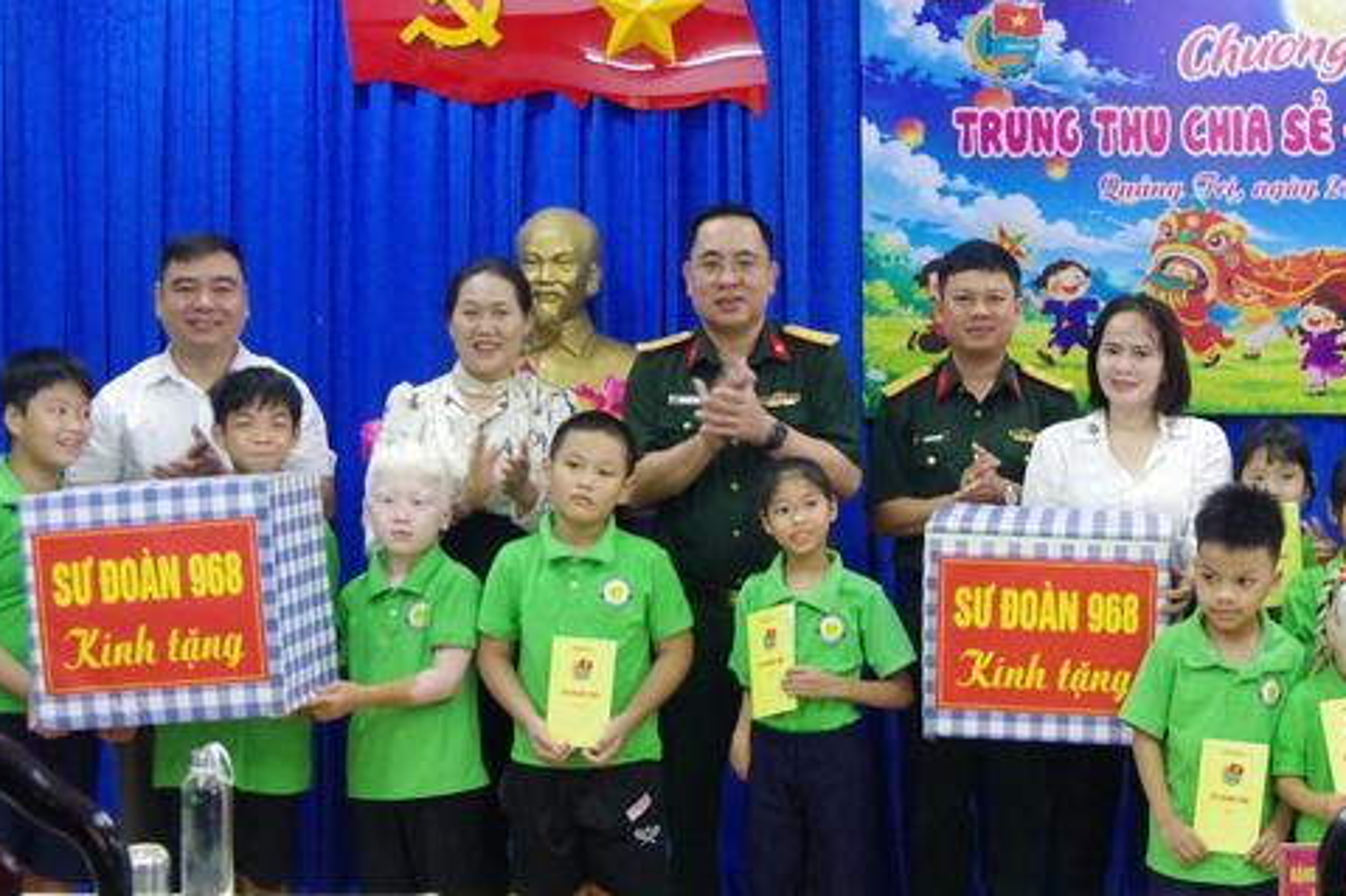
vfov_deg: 24.6
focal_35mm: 55
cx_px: 936
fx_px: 2056
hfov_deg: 35.8
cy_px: 411
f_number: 5.6
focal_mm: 21
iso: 6400
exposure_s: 1/50
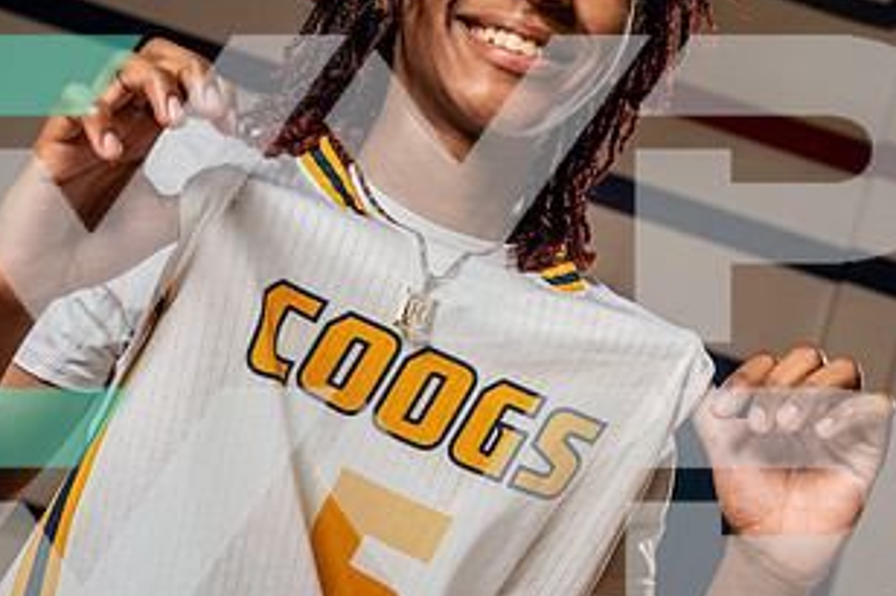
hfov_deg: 30.4
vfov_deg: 20.5
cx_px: 579
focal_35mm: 66
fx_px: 1642
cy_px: 190
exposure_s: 1/250
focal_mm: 35
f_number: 5.6
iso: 125
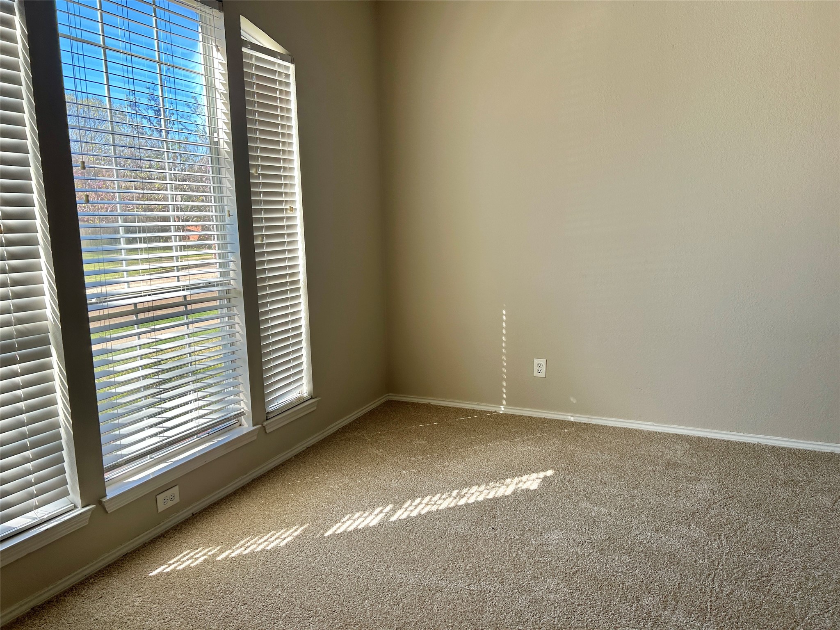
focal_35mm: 26
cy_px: 315
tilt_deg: -7.1
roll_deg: +0.5
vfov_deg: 53.1
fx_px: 631
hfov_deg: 67.3
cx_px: 420
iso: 50
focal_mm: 5.7
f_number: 1.5
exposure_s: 1/323
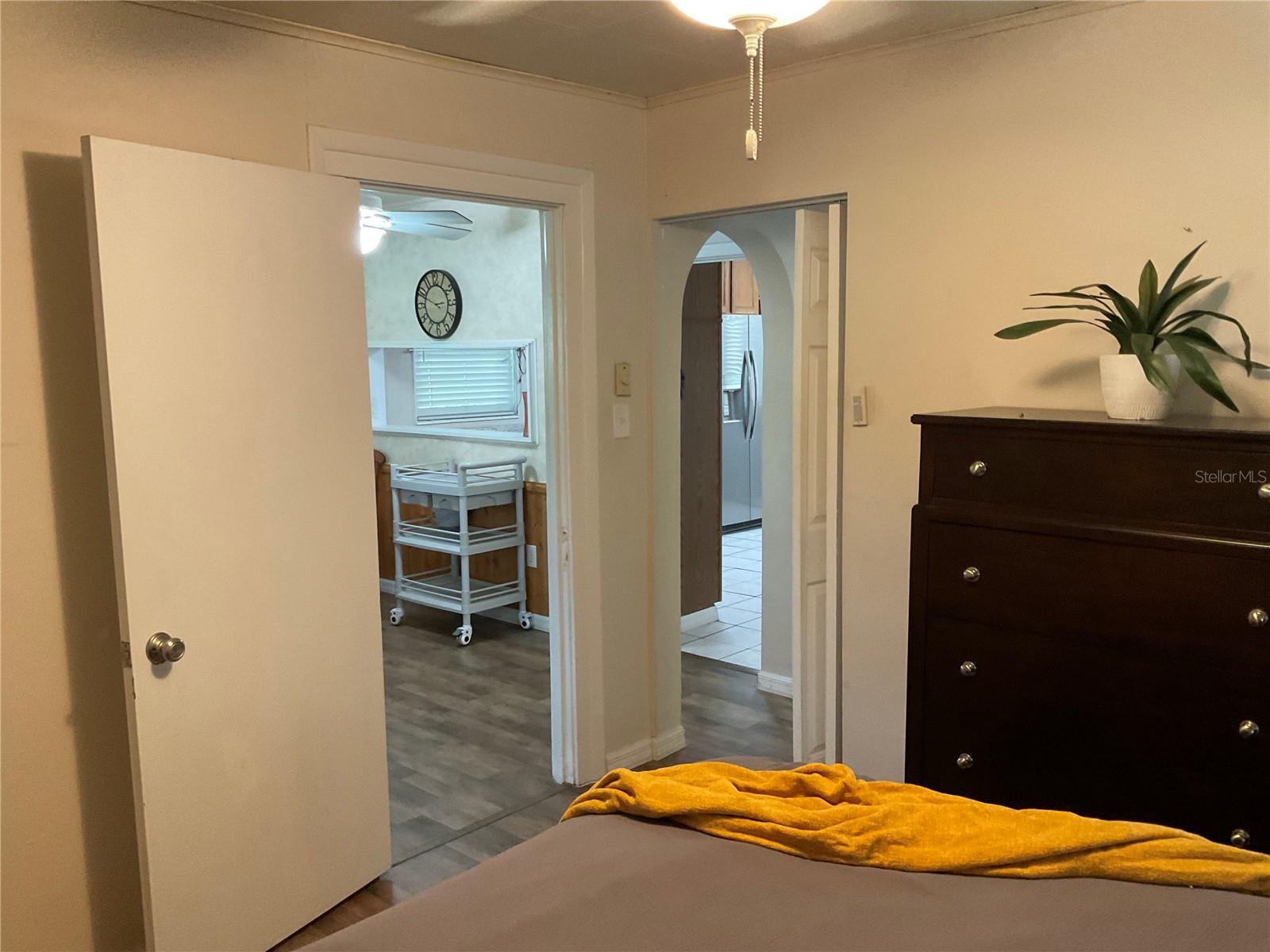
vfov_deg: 48.2
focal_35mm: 29
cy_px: 476
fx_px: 1064
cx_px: 635
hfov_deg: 61.7
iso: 250
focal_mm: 3
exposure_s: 1/60
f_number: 1.8
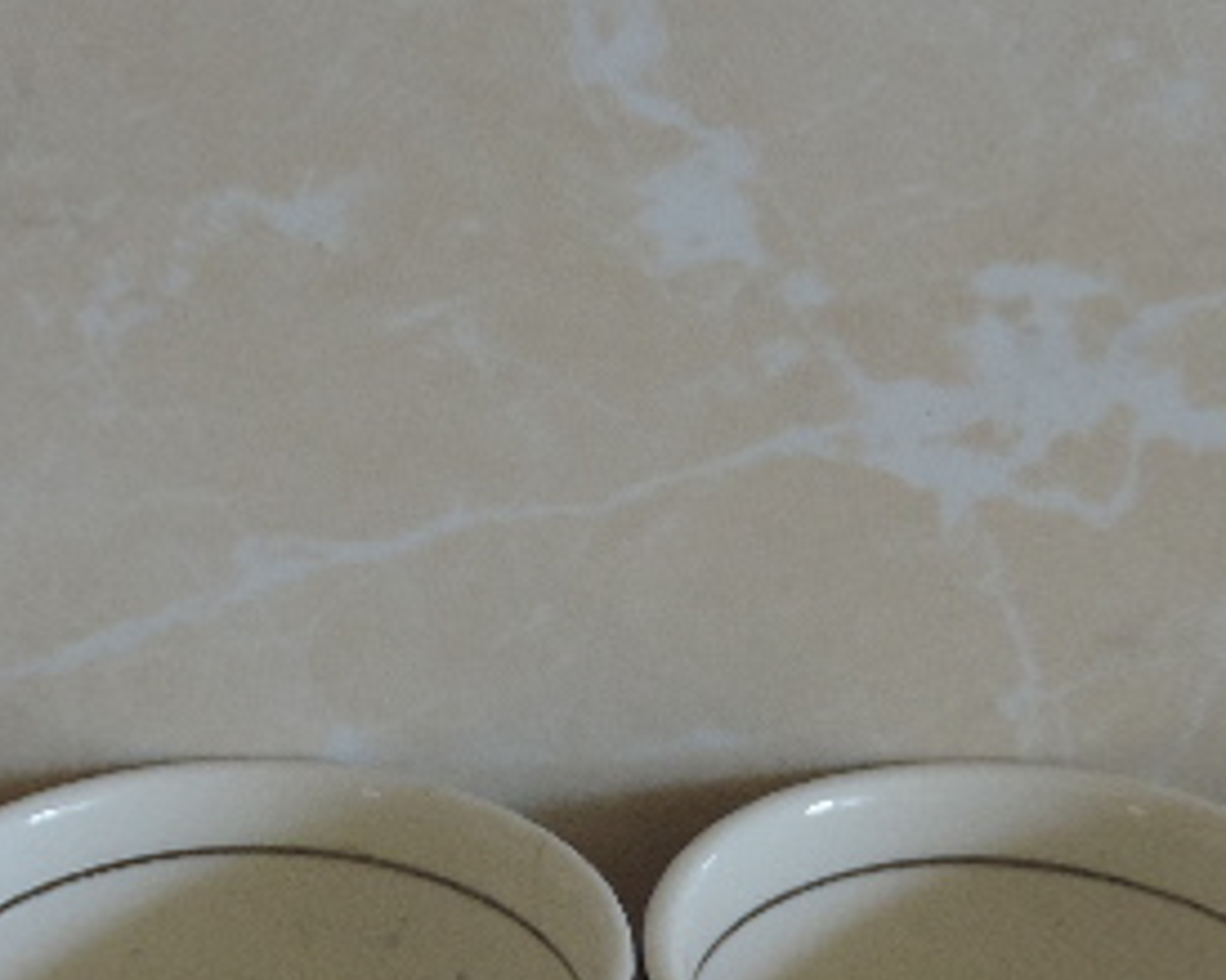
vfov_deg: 15.7
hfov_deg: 19.6
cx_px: 595
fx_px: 3555
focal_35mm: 98
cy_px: 635
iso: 400
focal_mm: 7.6
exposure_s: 1/20
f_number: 3.4
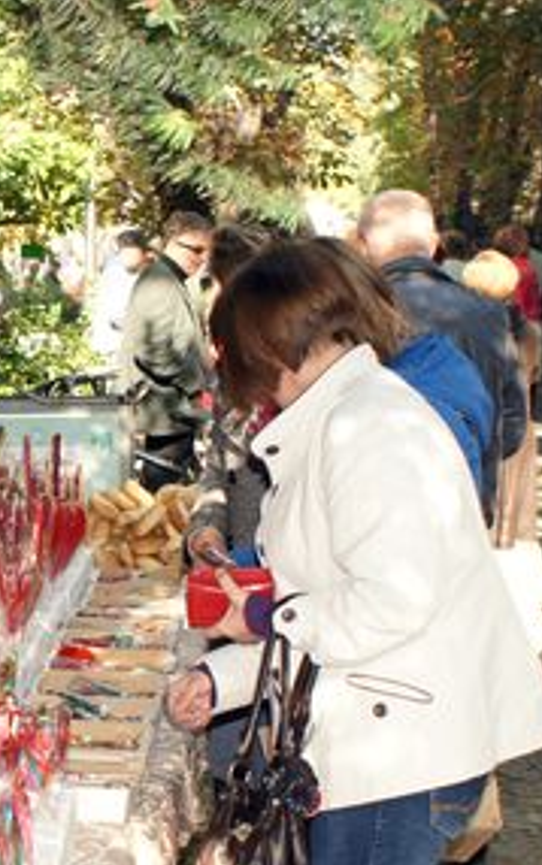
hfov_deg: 14.0
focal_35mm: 89
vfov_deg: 23.2
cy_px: 593
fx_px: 2101
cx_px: -200
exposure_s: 1/160
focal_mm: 26
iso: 500
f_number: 5.6
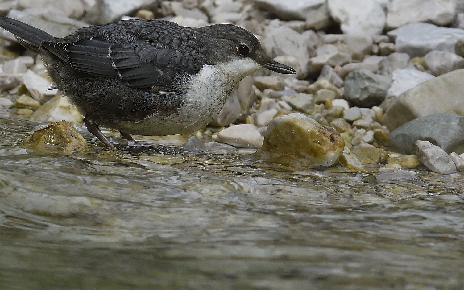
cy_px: 86
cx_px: 218
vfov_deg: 1.0
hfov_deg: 1.6
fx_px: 16452
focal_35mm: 1301
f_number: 8
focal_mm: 400
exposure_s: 1/1250
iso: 900
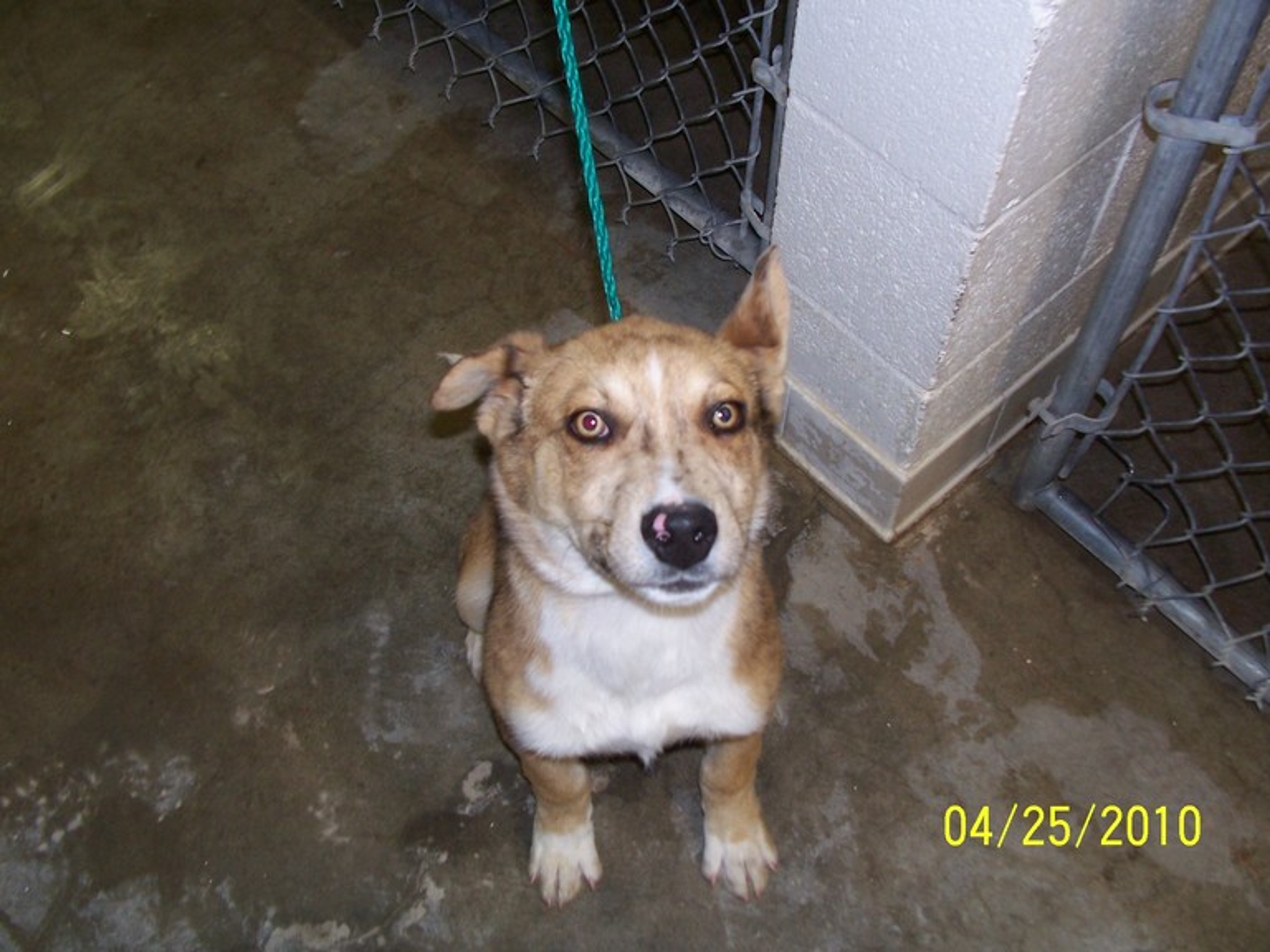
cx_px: 635
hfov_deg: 52.6
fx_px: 1284
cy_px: 476
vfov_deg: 40.7
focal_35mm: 35
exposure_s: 1/60
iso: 140
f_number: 2.8
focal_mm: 6
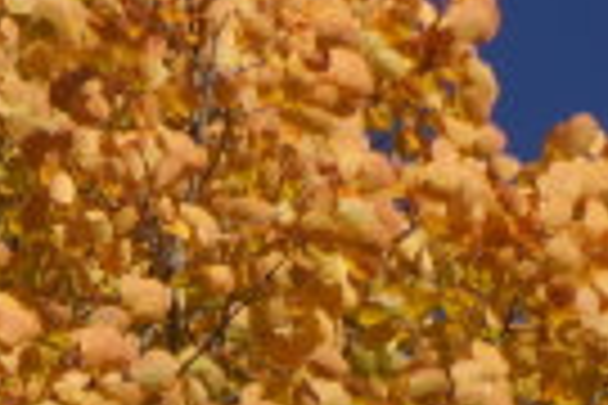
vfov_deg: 0.5
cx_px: -77
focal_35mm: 2786
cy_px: 562
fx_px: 47049
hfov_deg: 0.7
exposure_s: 1/400
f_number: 6.3
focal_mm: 250
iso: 200
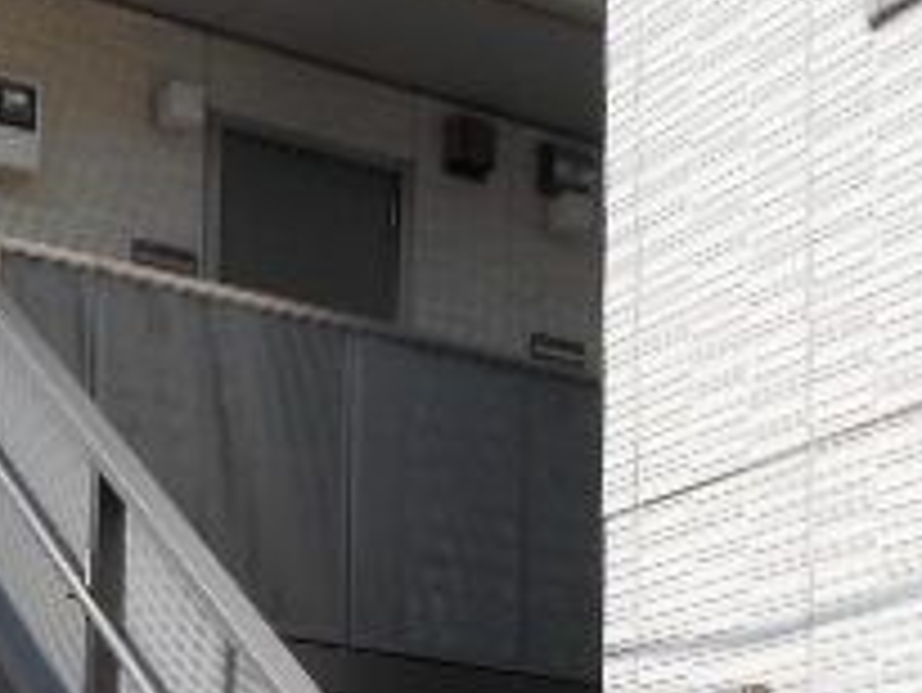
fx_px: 2159
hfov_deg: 23.6
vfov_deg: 17.4
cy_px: 837
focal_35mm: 81
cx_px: 117
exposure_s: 1/1000
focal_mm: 4.6
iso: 80
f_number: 3.2
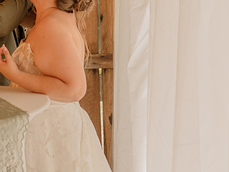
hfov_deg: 24.7
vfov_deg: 18.7
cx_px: 58
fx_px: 516
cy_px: 26
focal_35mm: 78
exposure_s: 1/200
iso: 640
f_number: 2.5
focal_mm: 35
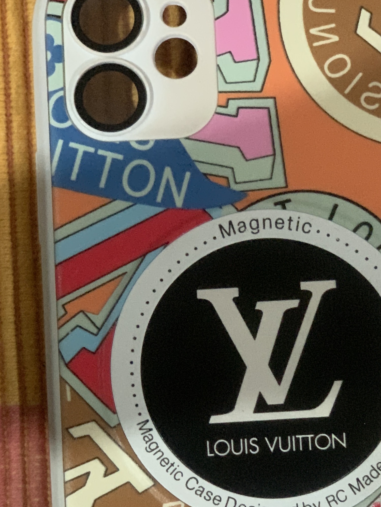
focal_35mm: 105
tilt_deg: -83.9
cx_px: 262
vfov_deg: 18.6
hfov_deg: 14.1
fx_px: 1541
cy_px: 381
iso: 1000
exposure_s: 1/30
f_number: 2.4
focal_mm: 6
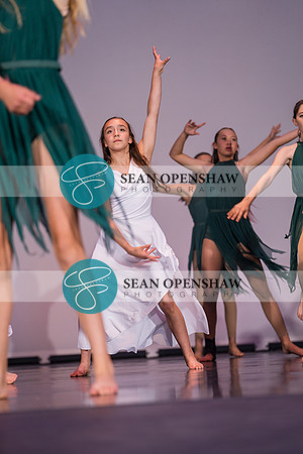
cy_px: 227
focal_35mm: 114
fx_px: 1439
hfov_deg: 12.0
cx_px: 152
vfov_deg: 17.9
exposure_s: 1/500
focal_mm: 114
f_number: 2.8
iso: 500
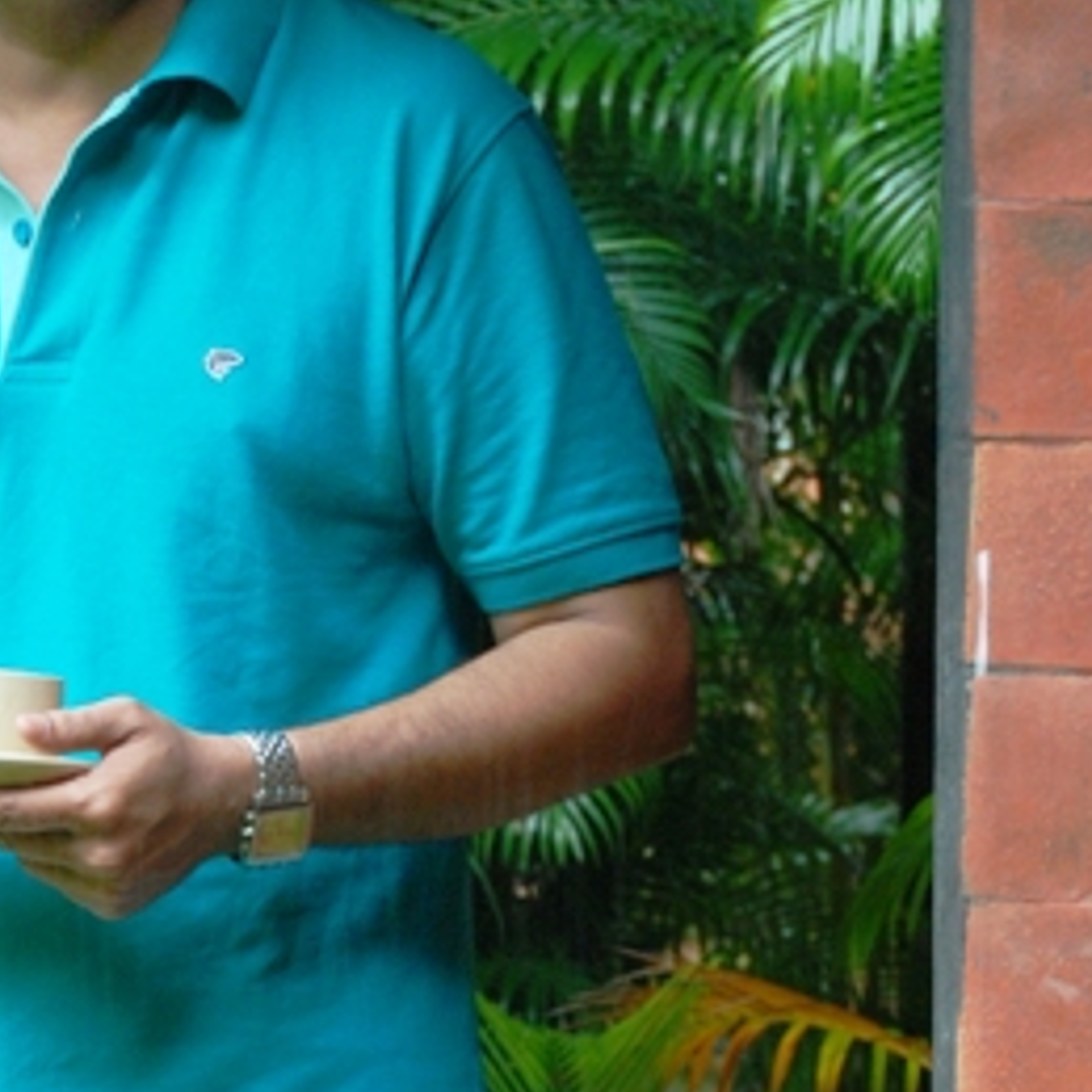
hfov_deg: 10.2
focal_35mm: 171
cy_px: 1298
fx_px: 6103
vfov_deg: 10.1
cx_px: 178
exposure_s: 1/80
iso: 320
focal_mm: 34
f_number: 5
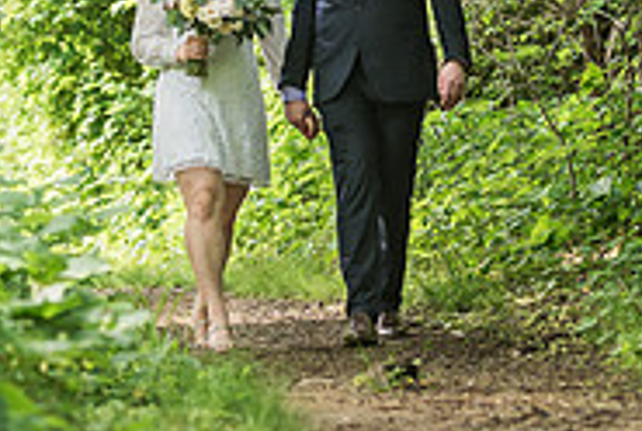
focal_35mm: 257
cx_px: 281
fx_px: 4590
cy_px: -57
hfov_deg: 8.0
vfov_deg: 5.3
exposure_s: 1/500
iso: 640
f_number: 2.8
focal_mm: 80
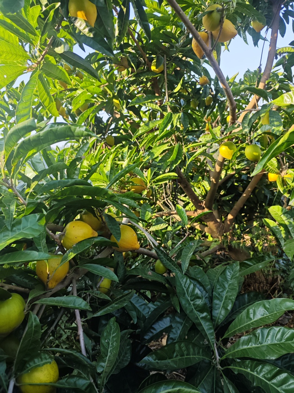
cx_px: 147
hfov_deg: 56.8
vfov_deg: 71.6
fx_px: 272
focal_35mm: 24
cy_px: 196
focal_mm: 5.84
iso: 50
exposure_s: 1/841
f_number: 1.6
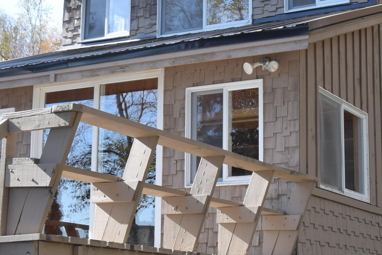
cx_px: 227
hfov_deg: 23.1
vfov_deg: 15.5
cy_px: 132
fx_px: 934
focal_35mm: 88
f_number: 8
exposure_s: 1/250
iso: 250
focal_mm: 22
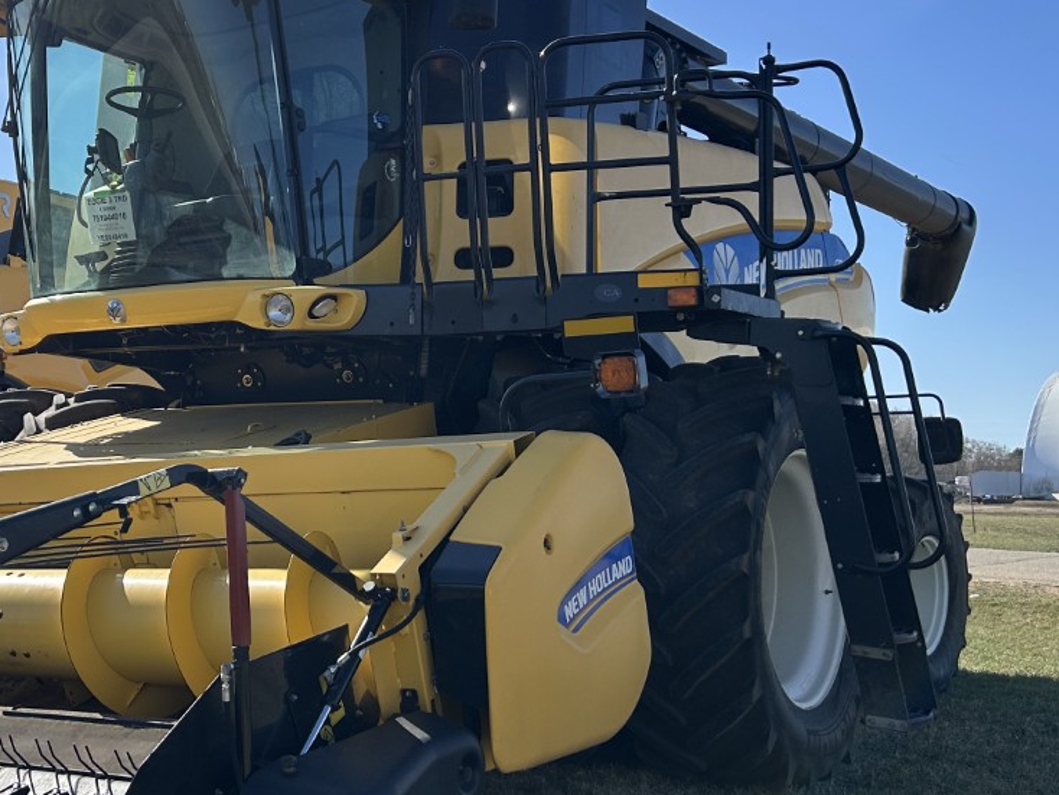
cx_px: 206
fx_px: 1561
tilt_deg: +3.7
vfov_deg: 28.6
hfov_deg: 36.2
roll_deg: -0.3
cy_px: 362
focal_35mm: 51
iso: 50
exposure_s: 1/4444
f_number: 1.5
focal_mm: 5.7
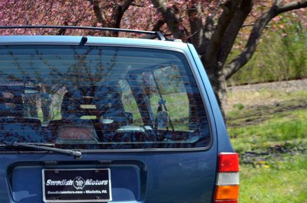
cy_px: 140
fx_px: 698
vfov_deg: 16.5
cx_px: 92
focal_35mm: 82
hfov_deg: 24.6
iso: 200
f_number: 8
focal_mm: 38
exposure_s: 1/250
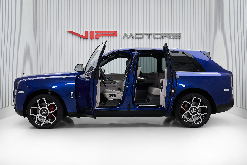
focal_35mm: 37
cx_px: 124
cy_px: 82
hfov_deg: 51.9
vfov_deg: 35.9
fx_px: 254
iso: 125
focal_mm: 37
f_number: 9
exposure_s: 1/20
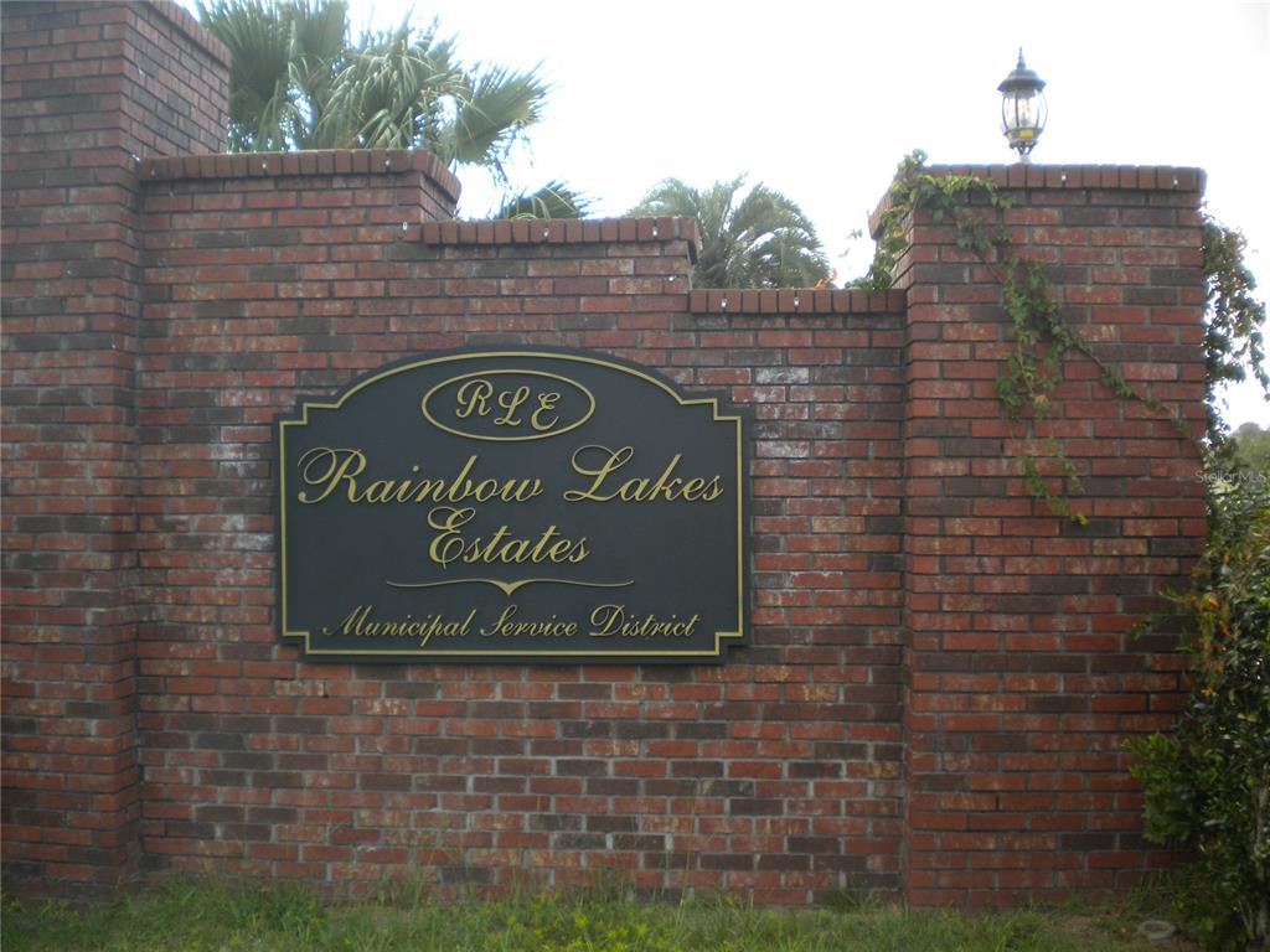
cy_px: 476
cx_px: 635
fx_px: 1284
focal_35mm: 35
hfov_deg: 52.6
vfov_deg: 40.7
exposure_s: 1/245
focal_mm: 6.3
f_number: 3.1
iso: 80
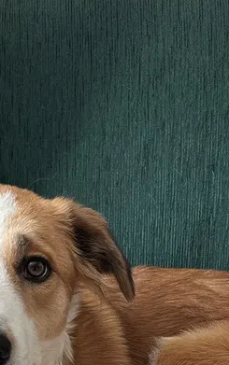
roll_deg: -0.9
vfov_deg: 29.2
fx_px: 648
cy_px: 377
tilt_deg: -23.5
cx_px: 122
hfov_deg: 20.0
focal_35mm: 65
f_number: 1.78
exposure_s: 1/80
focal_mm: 6.86
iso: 250
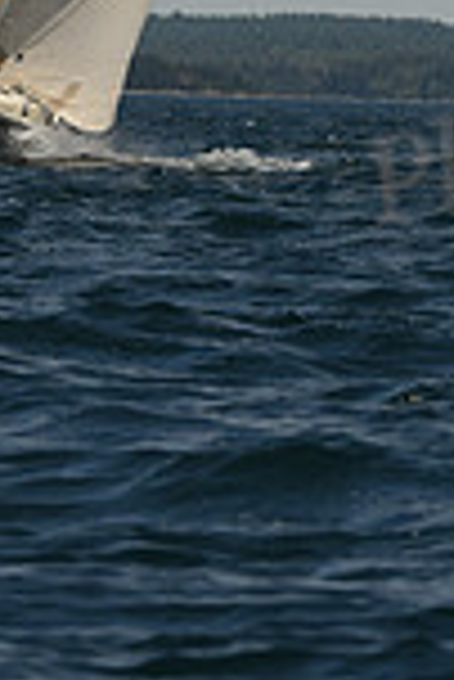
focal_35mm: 769
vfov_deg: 2.7
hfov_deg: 1.8
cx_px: 137
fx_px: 14513
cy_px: -518
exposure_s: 1/1000
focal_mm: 200
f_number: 7.1
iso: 250
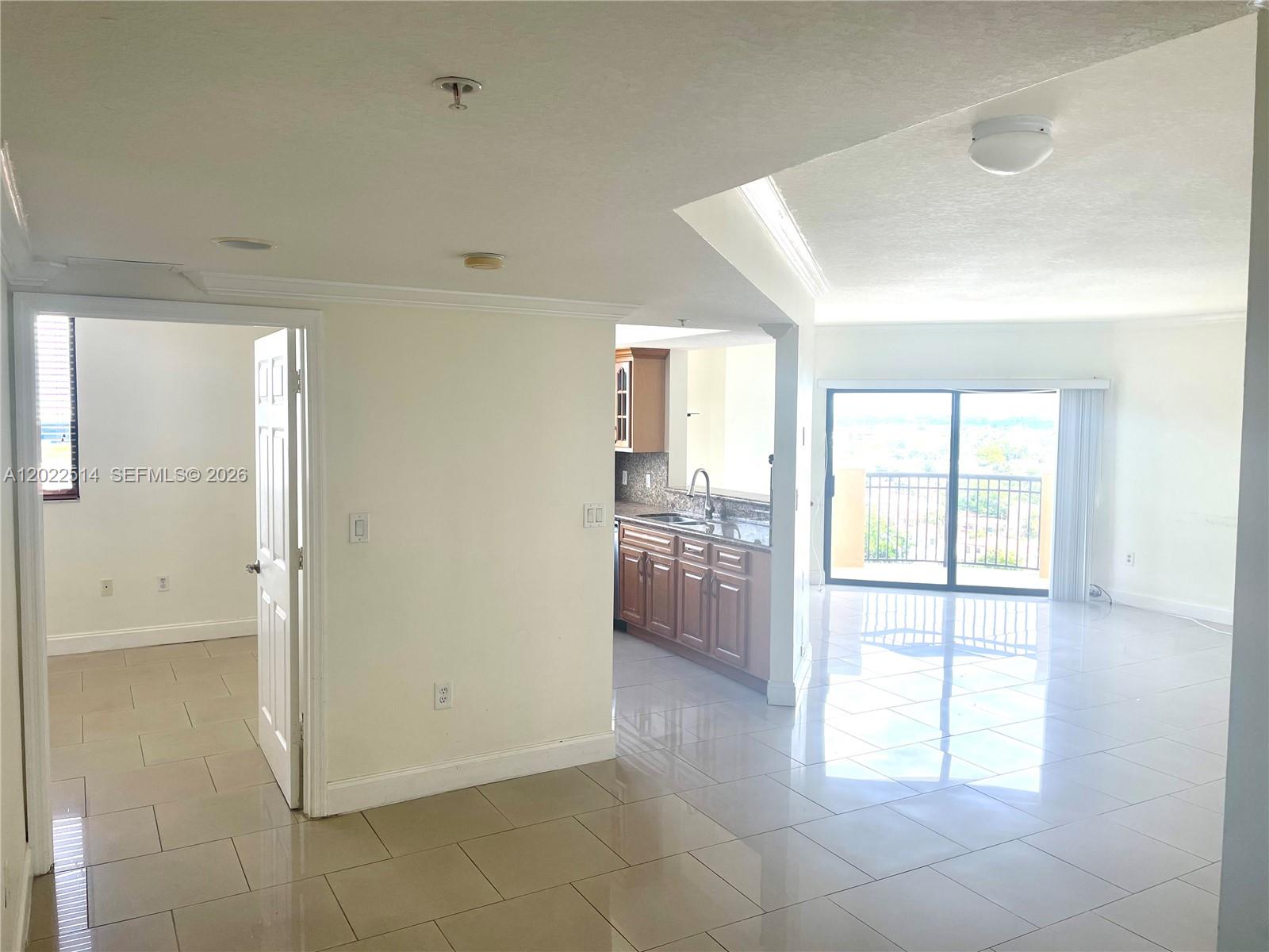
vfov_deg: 53.1
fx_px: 953
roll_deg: -0.5
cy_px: 476
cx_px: 634
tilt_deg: -3.4
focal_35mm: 26
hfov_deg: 67.3
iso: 32
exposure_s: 1/125
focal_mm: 4.2
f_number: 1.6
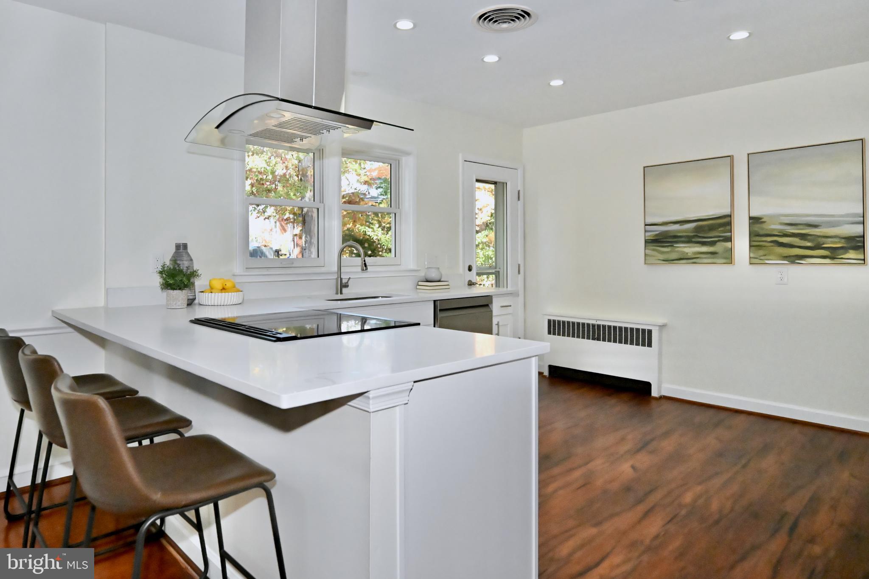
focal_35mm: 20
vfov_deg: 60.7
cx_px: 434
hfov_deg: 82.6
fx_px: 495
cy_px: 290
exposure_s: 1/4000
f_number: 4
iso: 12800
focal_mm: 20.5
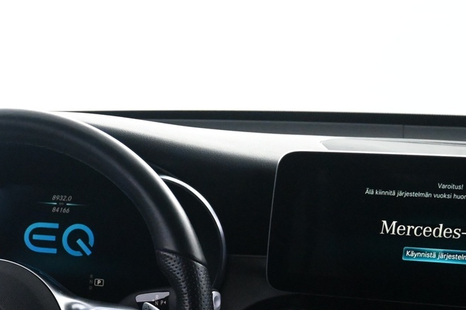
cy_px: 336
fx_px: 953
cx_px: -22
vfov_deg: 17.9
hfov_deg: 25.8
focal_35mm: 74
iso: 4000
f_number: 4
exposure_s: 1/60
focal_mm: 19.5
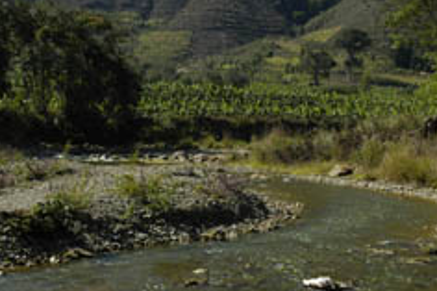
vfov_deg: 20.5
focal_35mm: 66
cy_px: 198
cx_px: 252
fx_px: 801
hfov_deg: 30.5
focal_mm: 26
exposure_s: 1/320
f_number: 9
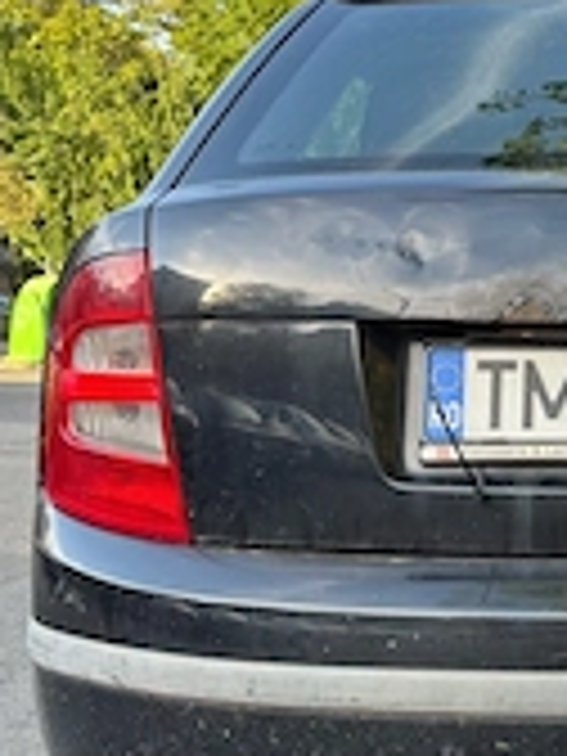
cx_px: 657
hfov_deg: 22.1
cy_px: 418
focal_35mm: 62
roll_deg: -2.8
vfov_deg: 31.2
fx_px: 1354
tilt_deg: -3.5
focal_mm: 5.96
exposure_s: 1/153
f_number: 1.6
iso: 40
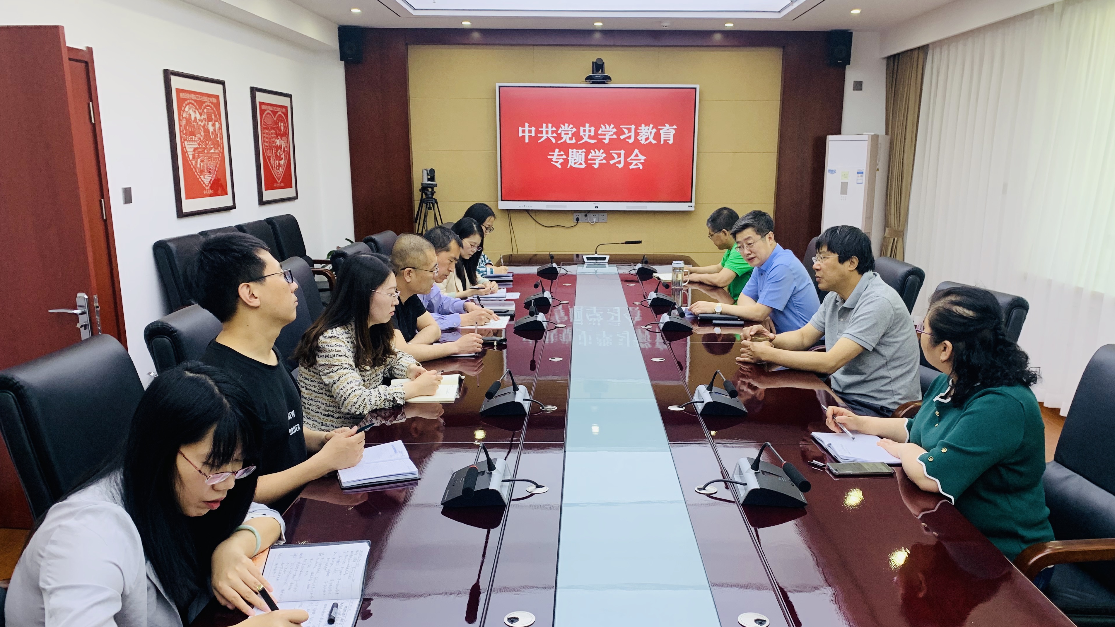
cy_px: 376
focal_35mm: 30
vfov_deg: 38.8
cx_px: 590
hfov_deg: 64.3
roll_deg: -0.6
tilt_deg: -12.2
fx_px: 887
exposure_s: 1/102
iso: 100
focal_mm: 4.25
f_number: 1.8
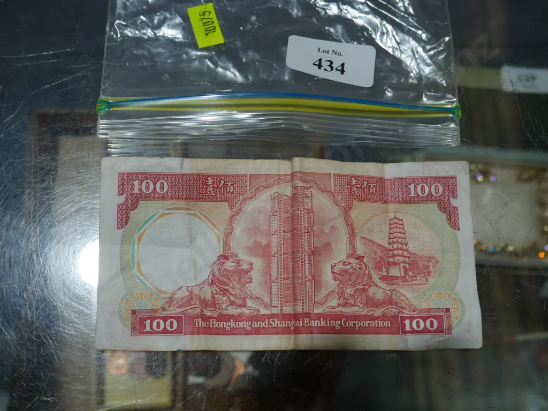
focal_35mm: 40
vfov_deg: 36.0
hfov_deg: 46.8
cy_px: 206
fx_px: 633
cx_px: 274
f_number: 5
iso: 200
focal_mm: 20
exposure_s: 1/125
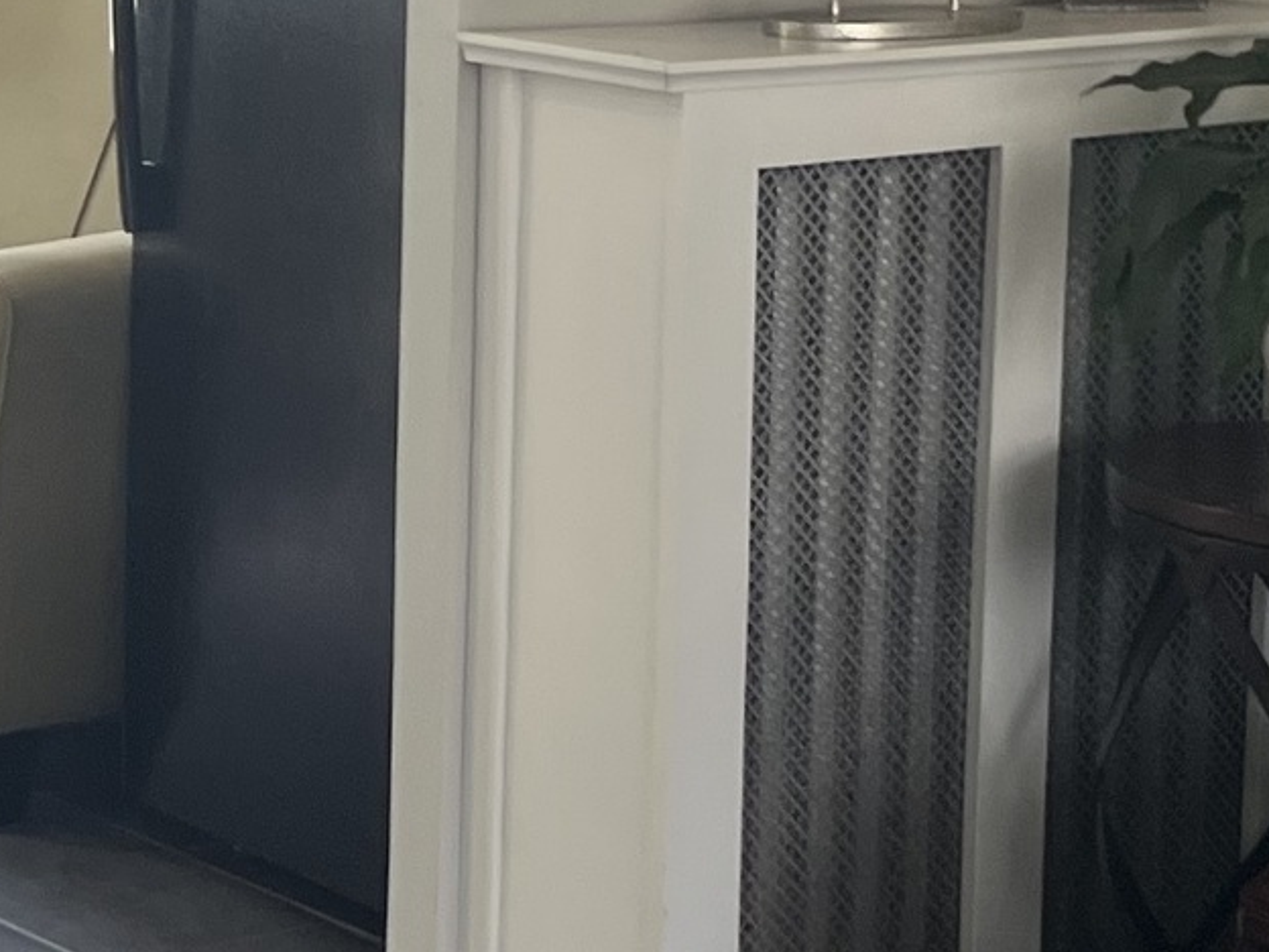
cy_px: 106
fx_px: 4692
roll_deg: -0.6
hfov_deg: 15.3
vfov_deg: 11.5
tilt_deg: -6.7
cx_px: 311
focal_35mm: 128
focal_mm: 5.7
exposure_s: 1/60
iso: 64
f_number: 1.5
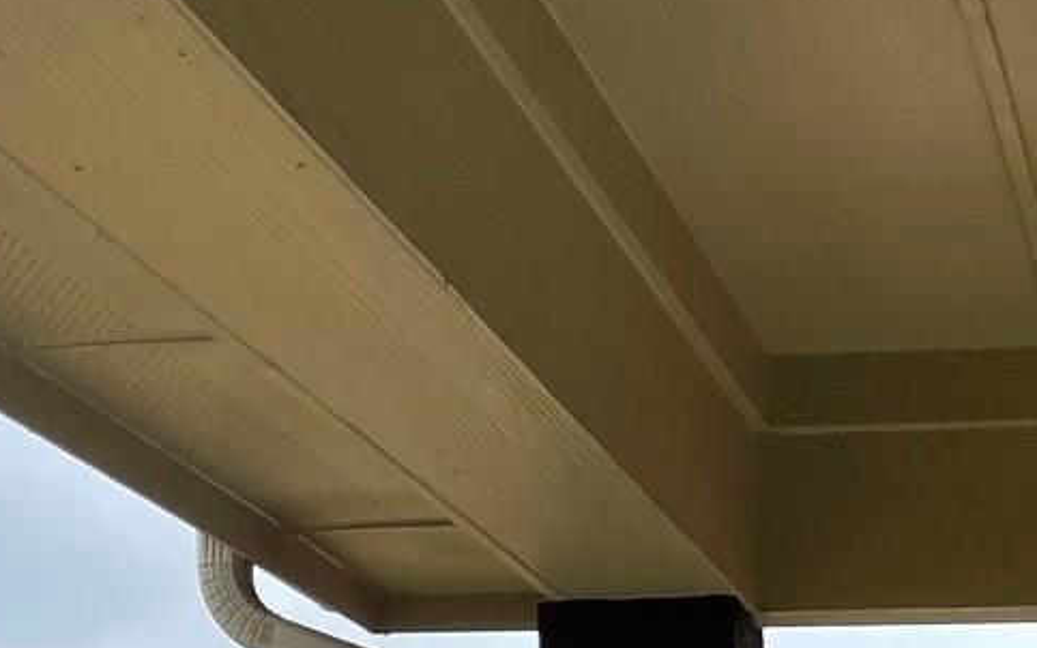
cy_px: 1298
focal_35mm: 115
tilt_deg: -3.2
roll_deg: -0.4
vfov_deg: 10.5
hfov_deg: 17.9
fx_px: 3250
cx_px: 865
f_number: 1.6
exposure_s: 1/2660
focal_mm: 5.1
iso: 32
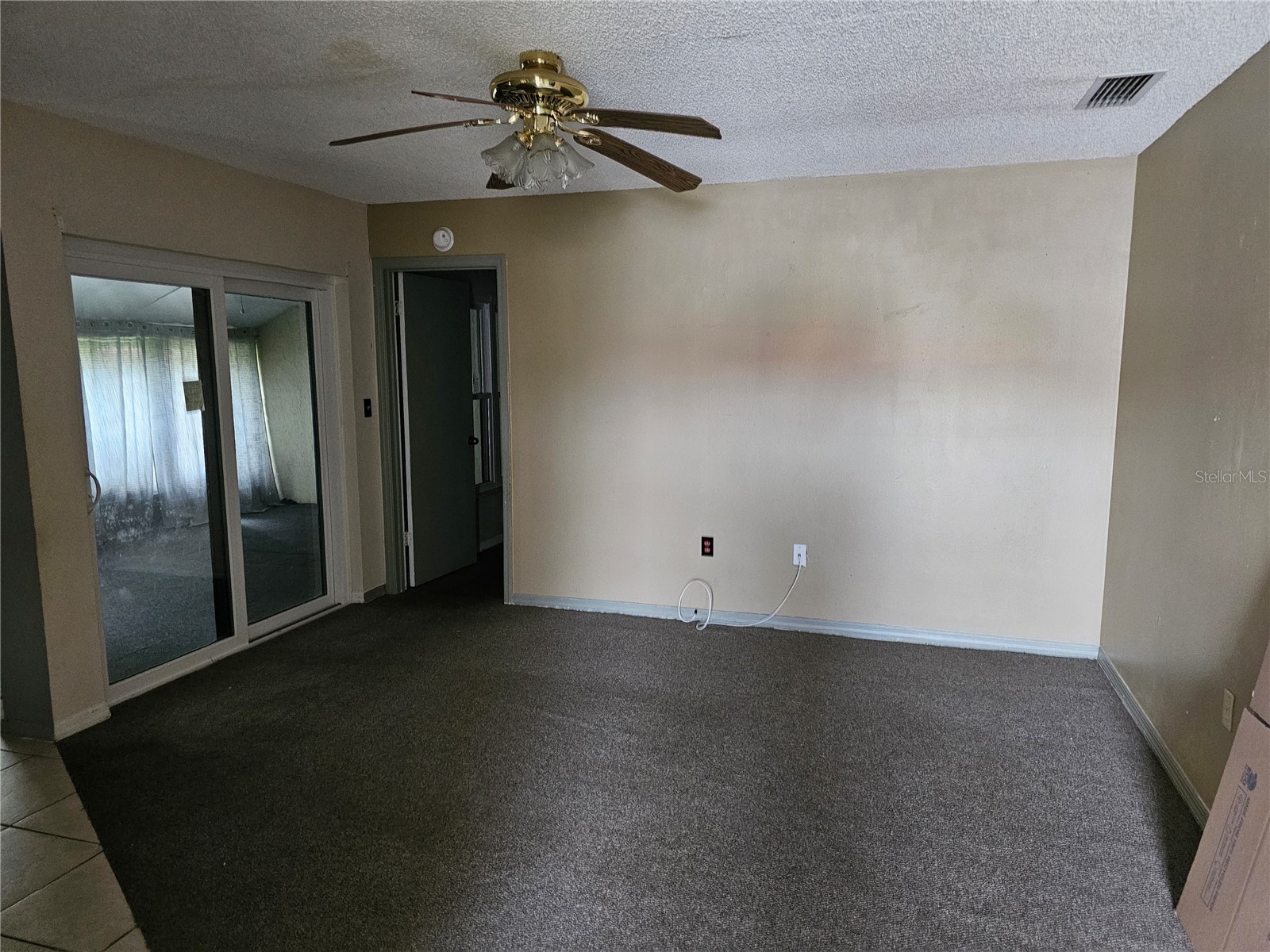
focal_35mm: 23
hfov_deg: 73.9
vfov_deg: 58.9
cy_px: 476
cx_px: 635
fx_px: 844
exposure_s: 1/30
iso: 640
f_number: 1.7
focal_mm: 6.3
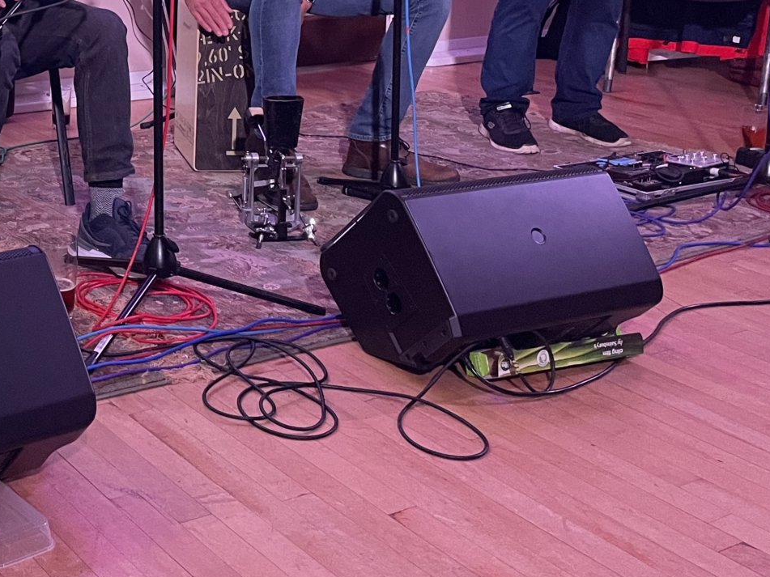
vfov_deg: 24.8
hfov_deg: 31.6
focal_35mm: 56
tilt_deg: -7.0
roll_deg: +0.2
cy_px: -14
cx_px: -11
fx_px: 1246
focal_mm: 4.2
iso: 250
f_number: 1.6
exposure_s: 1/58
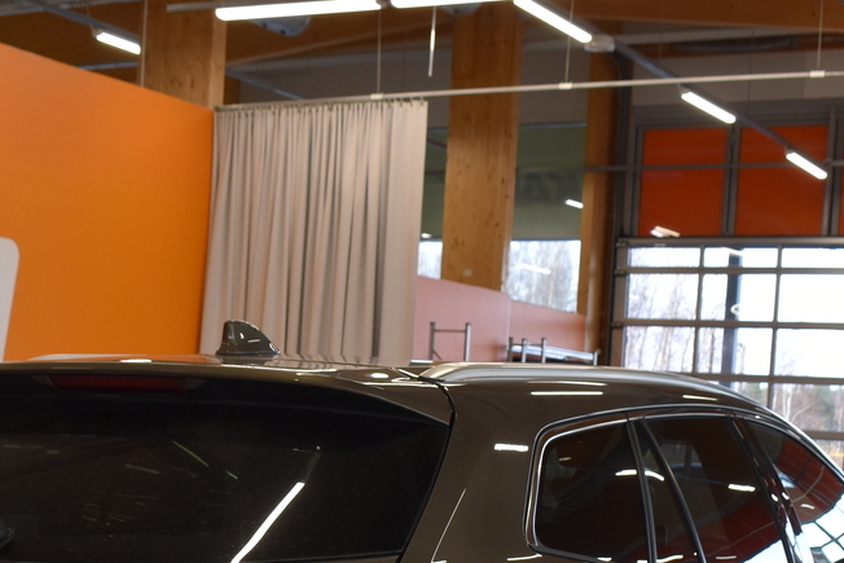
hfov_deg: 25.8
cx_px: 302
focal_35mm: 78
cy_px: 641
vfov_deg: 16.8
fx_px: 1835
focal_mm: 21
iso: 400
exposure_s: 1/125
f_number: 5.6
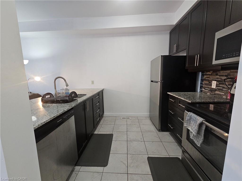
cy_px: 90
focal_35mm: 13
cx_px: 121
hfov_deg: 106.2
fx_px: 91
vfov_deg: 89.9
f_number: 2.2
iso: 320
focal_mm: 2.2
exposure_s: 1/40
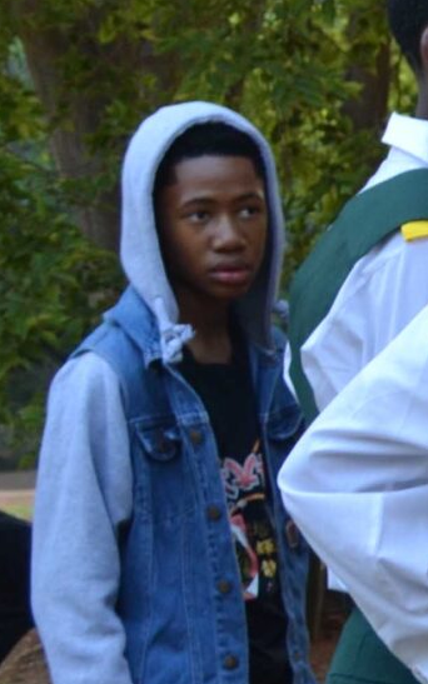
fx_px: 2668
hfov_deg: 7.6
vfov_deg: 14.6
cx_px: 1437
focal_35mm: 143
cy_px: 360
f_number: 5.6
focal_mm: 20
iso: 400
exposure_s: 1/125
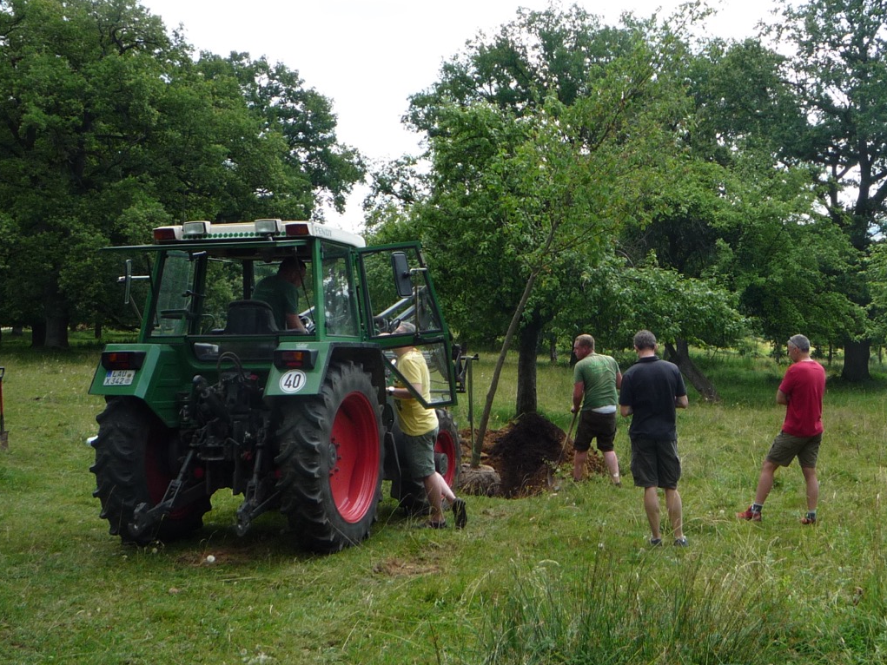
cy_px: 297
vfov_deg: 30.9
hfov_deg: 39.8
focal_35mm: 47
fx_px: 1204
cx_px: 606
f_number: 4
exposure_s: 1/250
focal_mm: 5.2
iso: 100
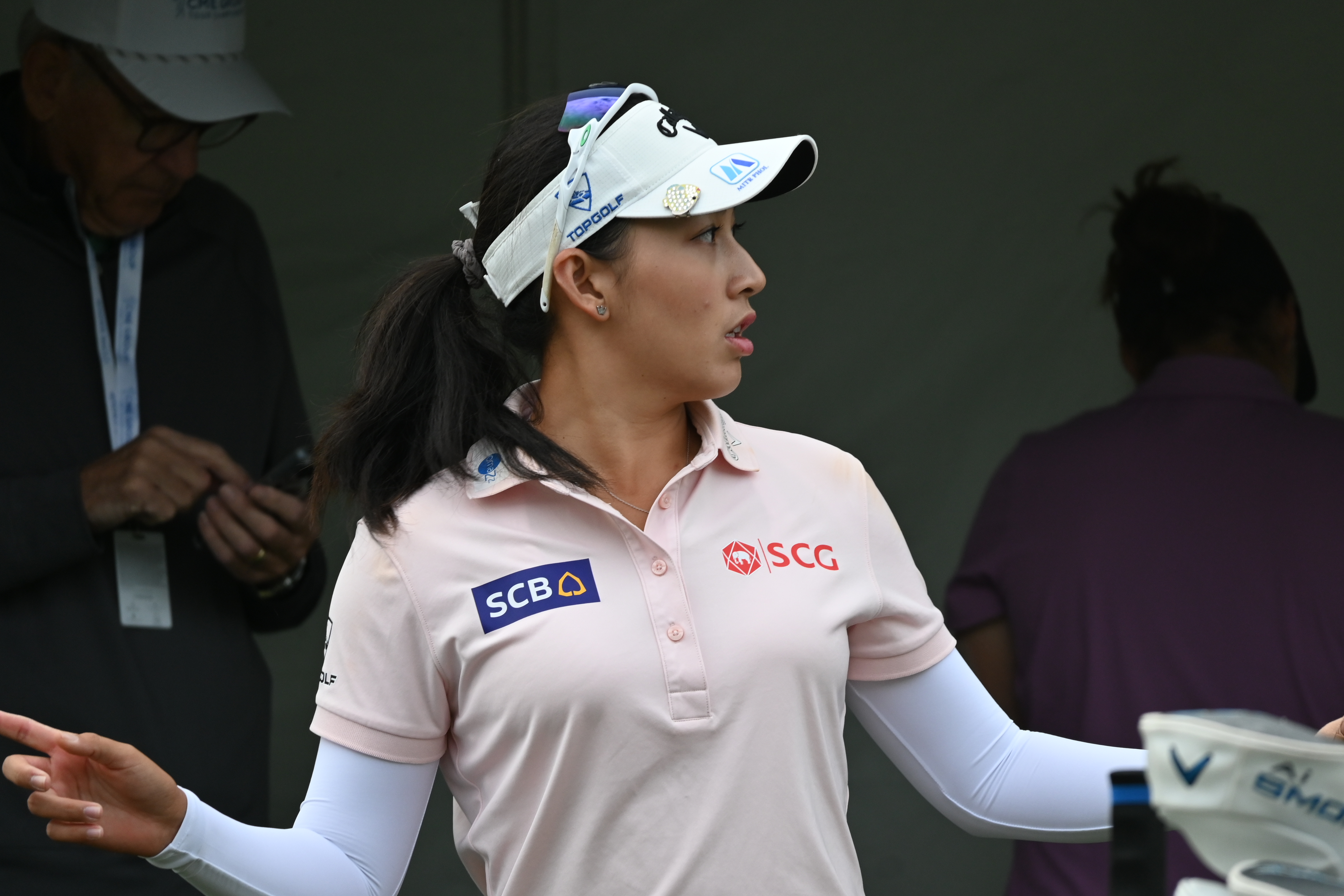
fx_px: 16649
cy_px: 500
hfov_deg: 4.6
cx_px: 723
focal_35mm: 446
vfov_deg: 3.1
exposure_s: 1/400
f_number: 6.3
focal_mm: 250
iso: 320
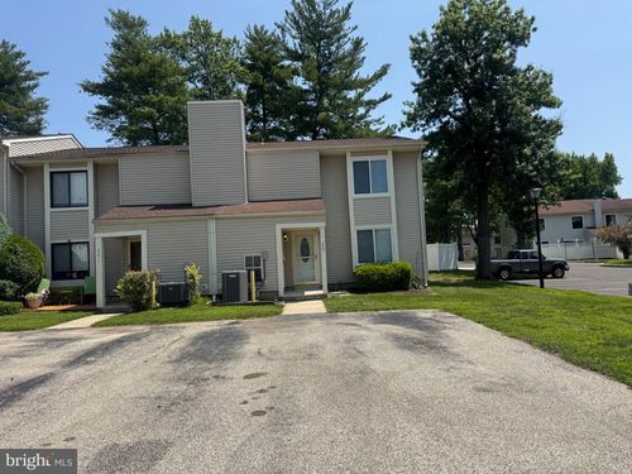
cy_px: 237
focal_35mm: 24
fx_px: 438
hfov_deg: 71.6
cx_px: 316
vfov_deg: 56.8
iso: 80
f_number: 1.78
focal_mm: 6.76
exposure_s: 1/4950
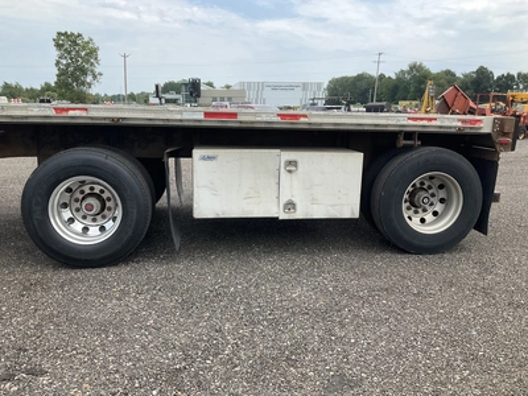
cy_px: 198
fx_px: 442
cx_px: 264
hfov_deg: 61.7
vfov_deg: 48.2
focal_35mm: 29
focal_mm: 3
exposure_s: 1/829
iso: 25
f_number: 1.8
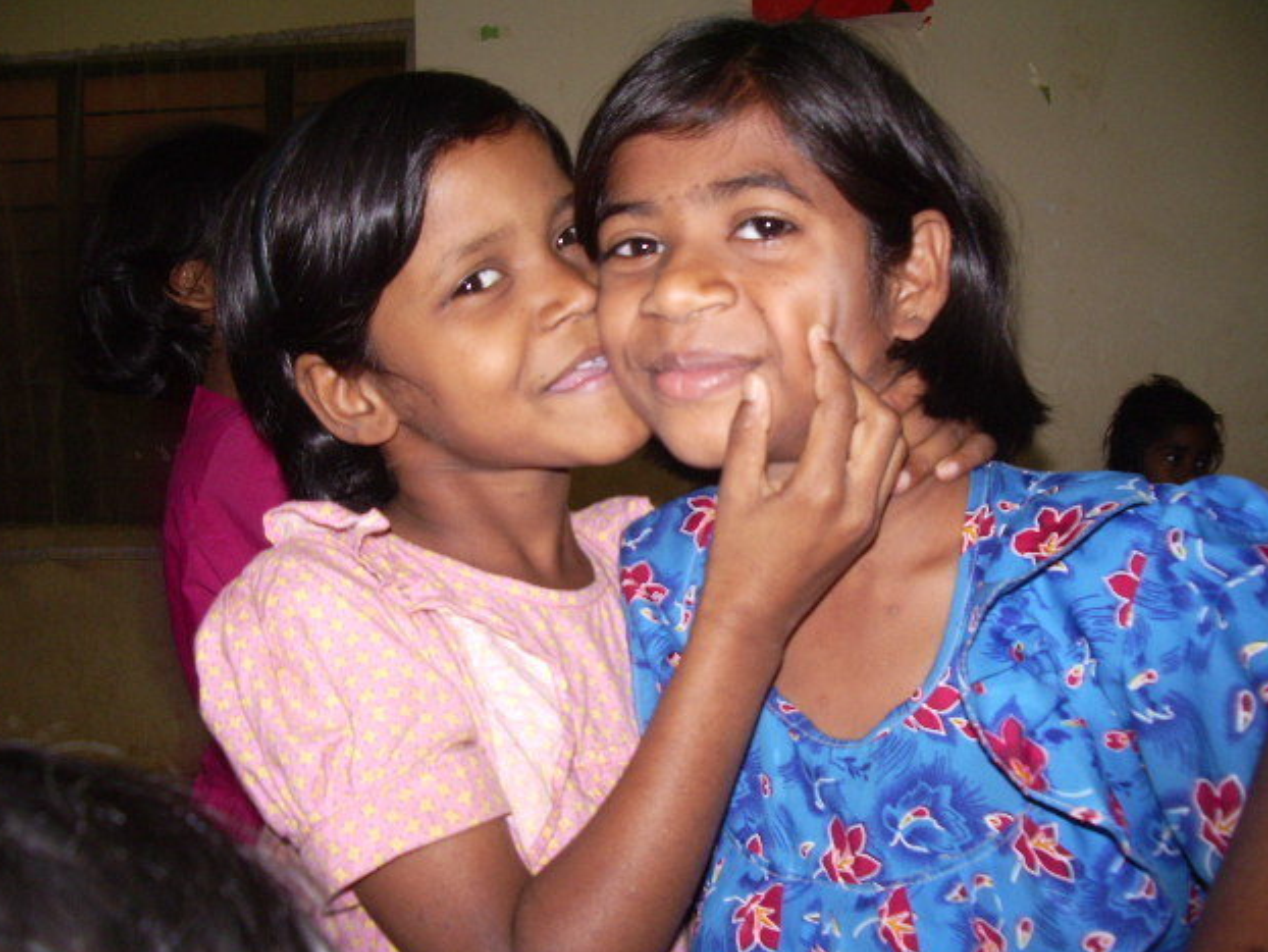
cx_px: 622
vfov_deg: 39.7
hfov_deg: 51.3
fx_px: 1319
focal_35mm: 36
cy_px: 471
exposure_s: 1/40
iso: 160
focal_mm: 5.8
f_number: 2.6
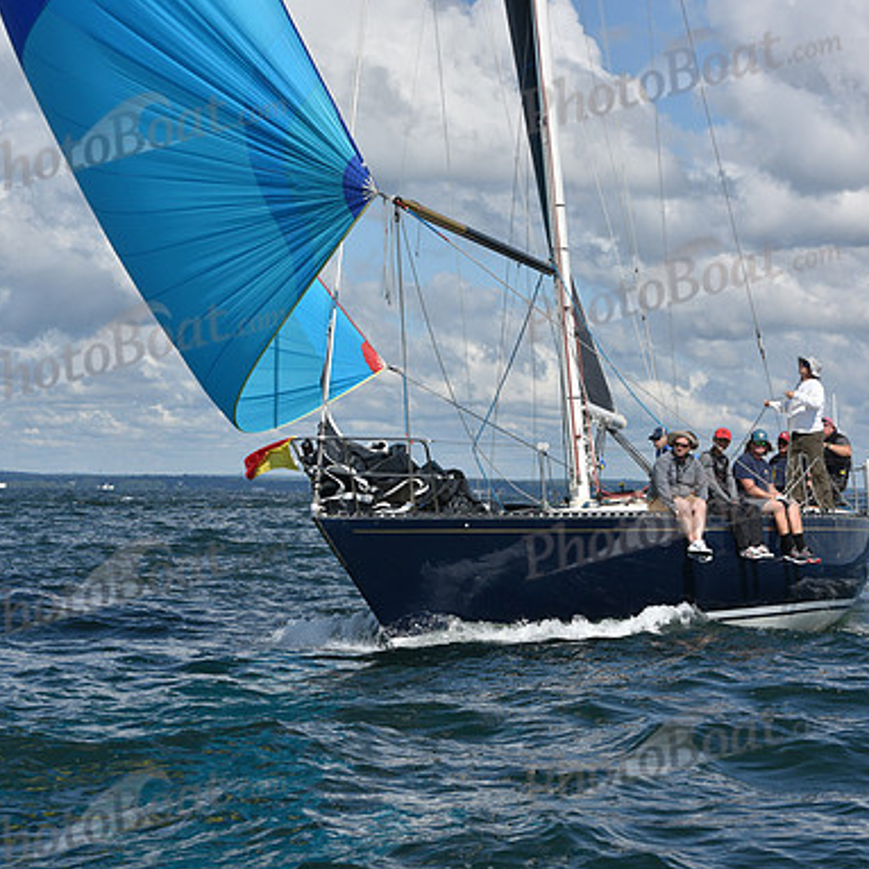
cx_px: 406
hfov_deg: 19.3
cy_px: 434
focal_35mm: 90
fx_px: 2556
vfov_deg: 19.3
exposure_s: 1/1250
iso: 250
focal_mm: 70
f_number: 9
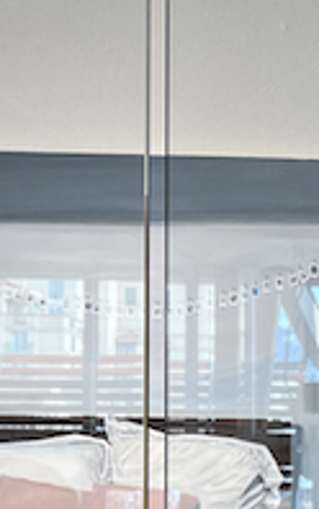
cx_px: 728
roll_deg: +0.2
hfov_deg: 9.5
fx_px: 1736
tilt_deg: -0.3
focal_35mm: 125
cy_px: 533
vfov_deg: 16.3
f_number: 1.5
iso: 64
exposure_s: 1/120
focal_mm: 5.7
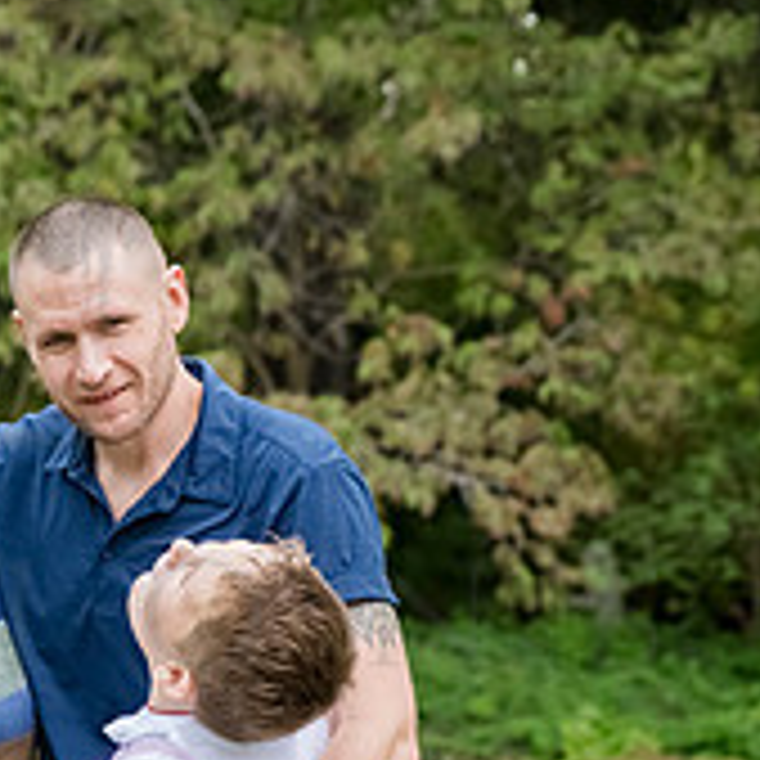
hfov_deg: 6.0
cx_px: -162
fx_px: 7253
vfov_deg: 6.0
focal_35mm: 292
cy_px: 834
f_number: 5.6
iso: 1250
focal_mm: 100
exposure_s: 1/250
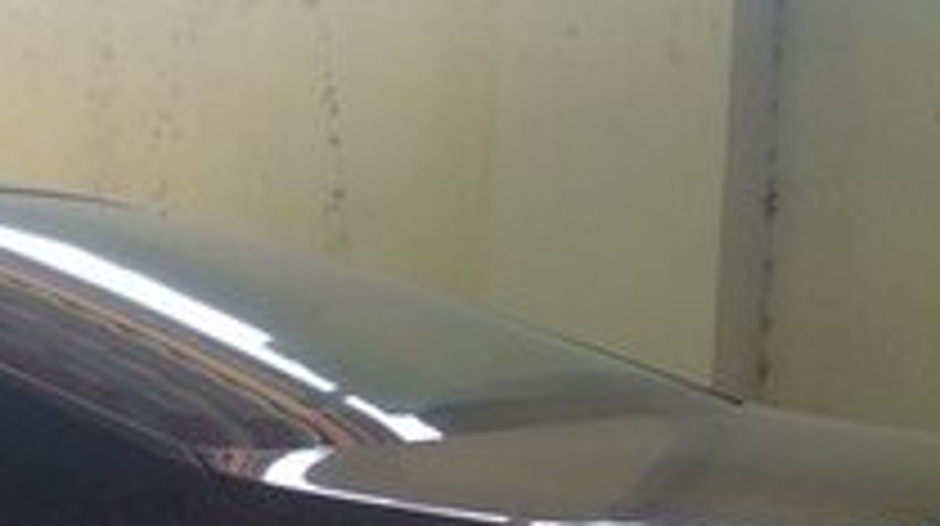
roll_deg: +1.4
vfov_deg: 11.6
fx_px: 2490
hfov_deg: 19.2
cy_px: 789
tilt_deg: -10.0
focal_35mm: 100
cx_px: -400
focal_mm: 4.15
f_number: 2.2
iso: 32
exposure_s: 1/50
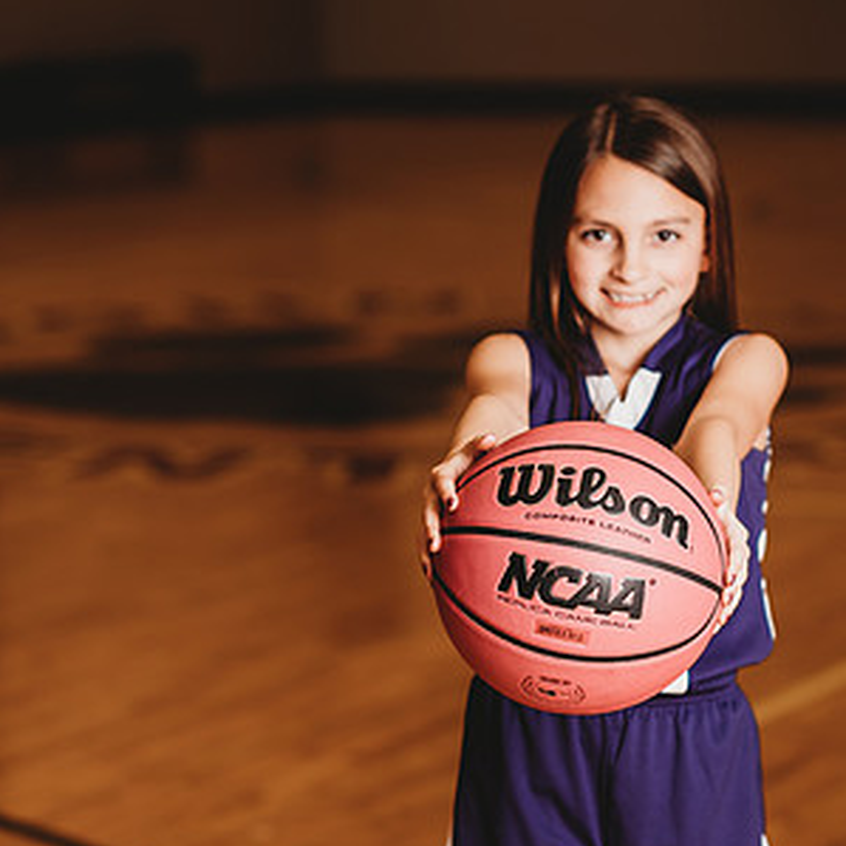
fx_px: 3871
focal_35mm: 140
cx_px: 229
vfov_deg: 12.5
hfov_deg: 12.4
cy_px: 480
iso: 100
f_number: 2.5
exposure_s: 1/160
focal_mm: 85
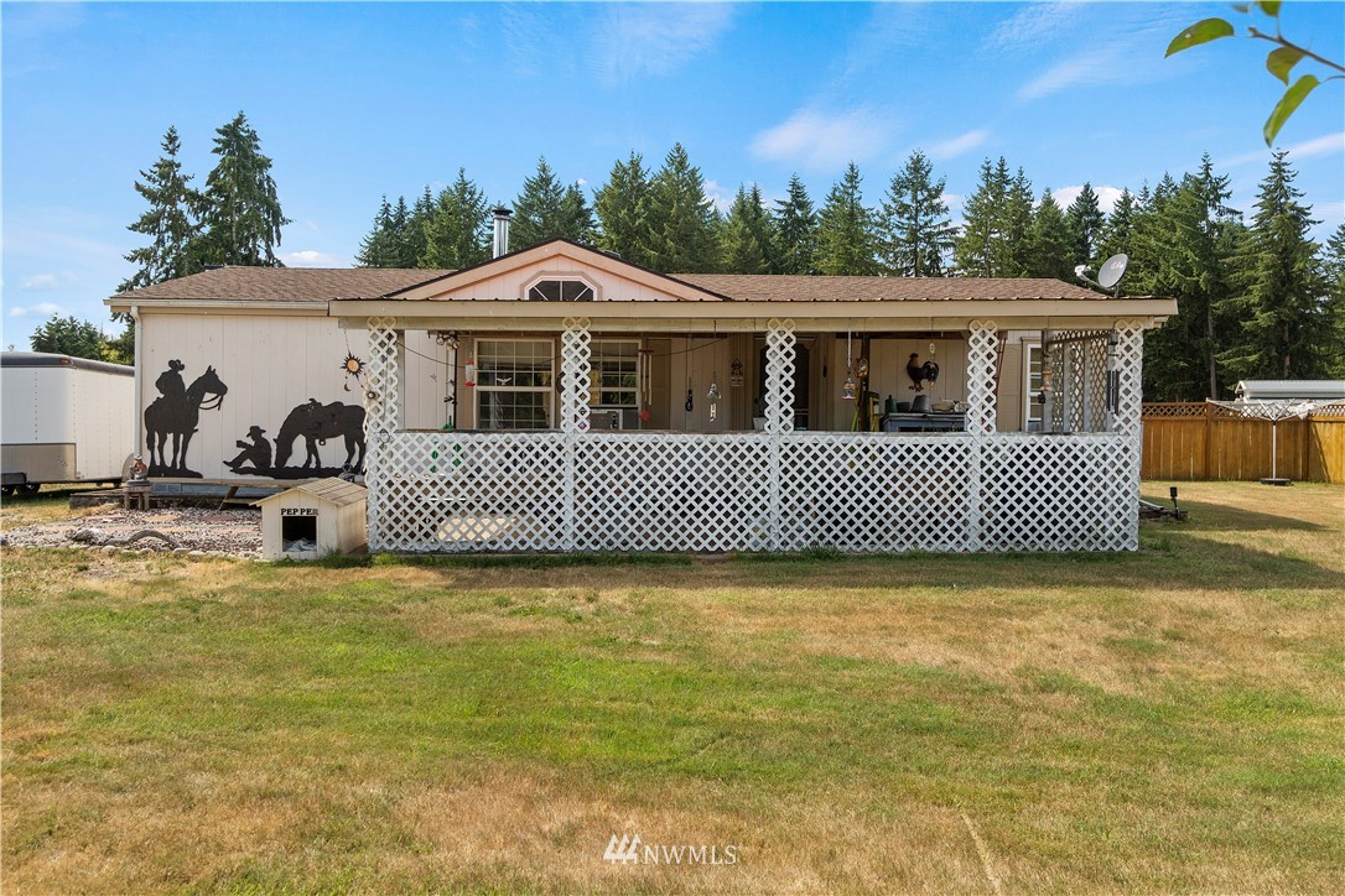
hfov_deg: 67.4
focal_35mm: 27
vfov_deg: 47.9
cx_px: 672
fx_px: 1009
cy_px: 448
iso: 250
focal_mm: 18
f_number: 5.6
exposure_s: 1/640
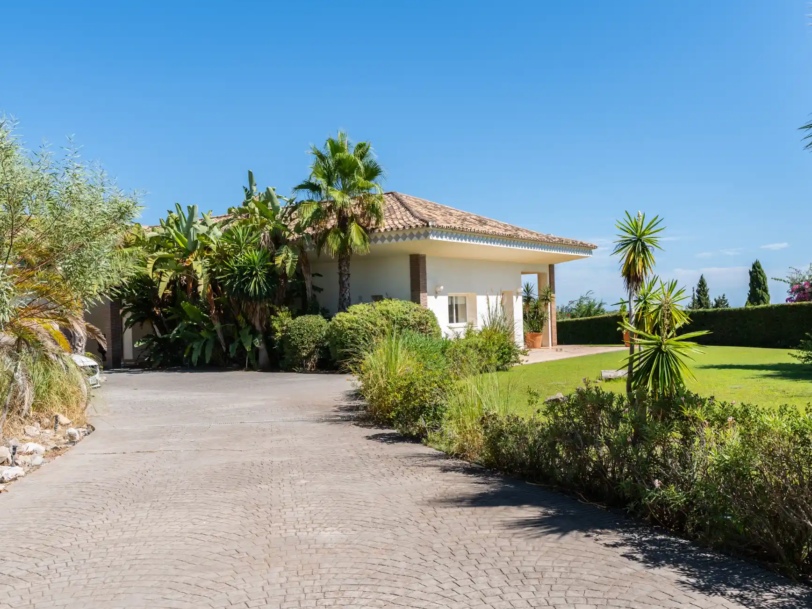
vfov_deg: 45.4
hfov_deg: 58.2
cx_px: 446
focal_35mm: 31
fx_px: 727
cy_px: 304
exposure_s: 1/80
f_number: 7.1
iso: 100
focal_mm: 28
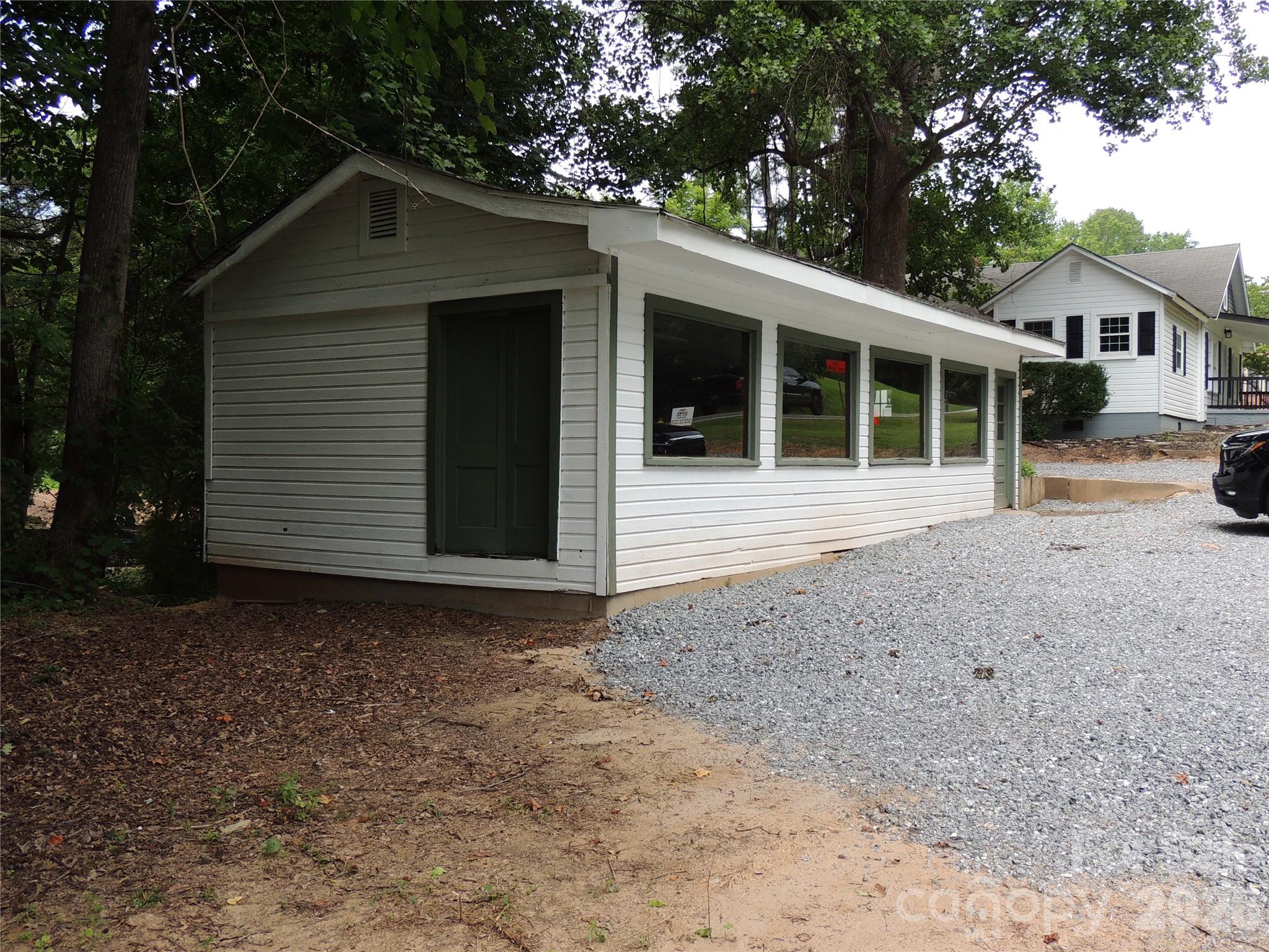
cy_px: 476
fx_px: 1210
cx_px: 634
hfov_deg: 55.4
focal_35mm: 33
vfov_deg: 42.9
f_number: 3.2
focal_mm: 5.8
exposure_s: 1/400
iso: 100
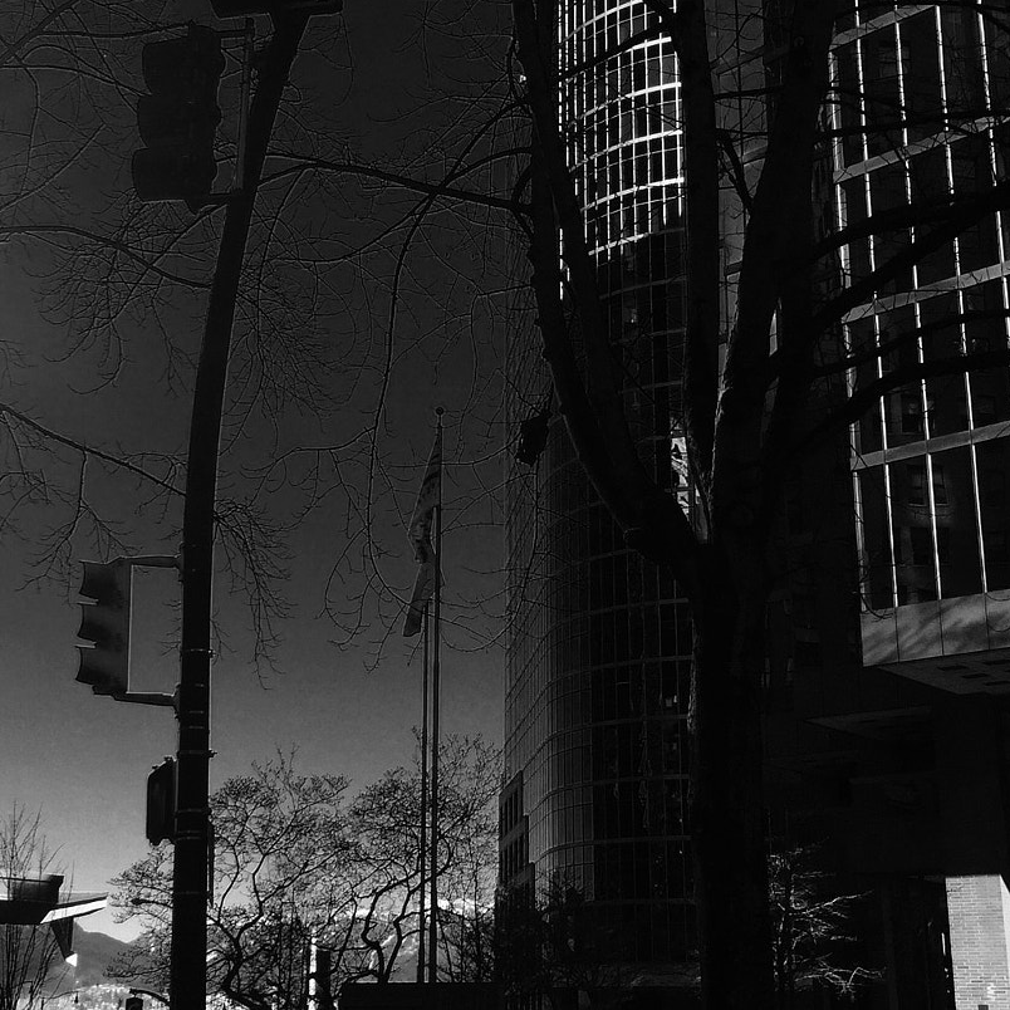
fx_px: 1684
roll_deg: -0.8
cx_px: 372
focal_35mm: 51
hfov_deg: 33.2
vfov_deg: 33.4
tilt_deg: +16.6
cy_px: 489
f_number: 2.2
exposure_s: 1/1319
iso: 32
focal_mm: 4.15
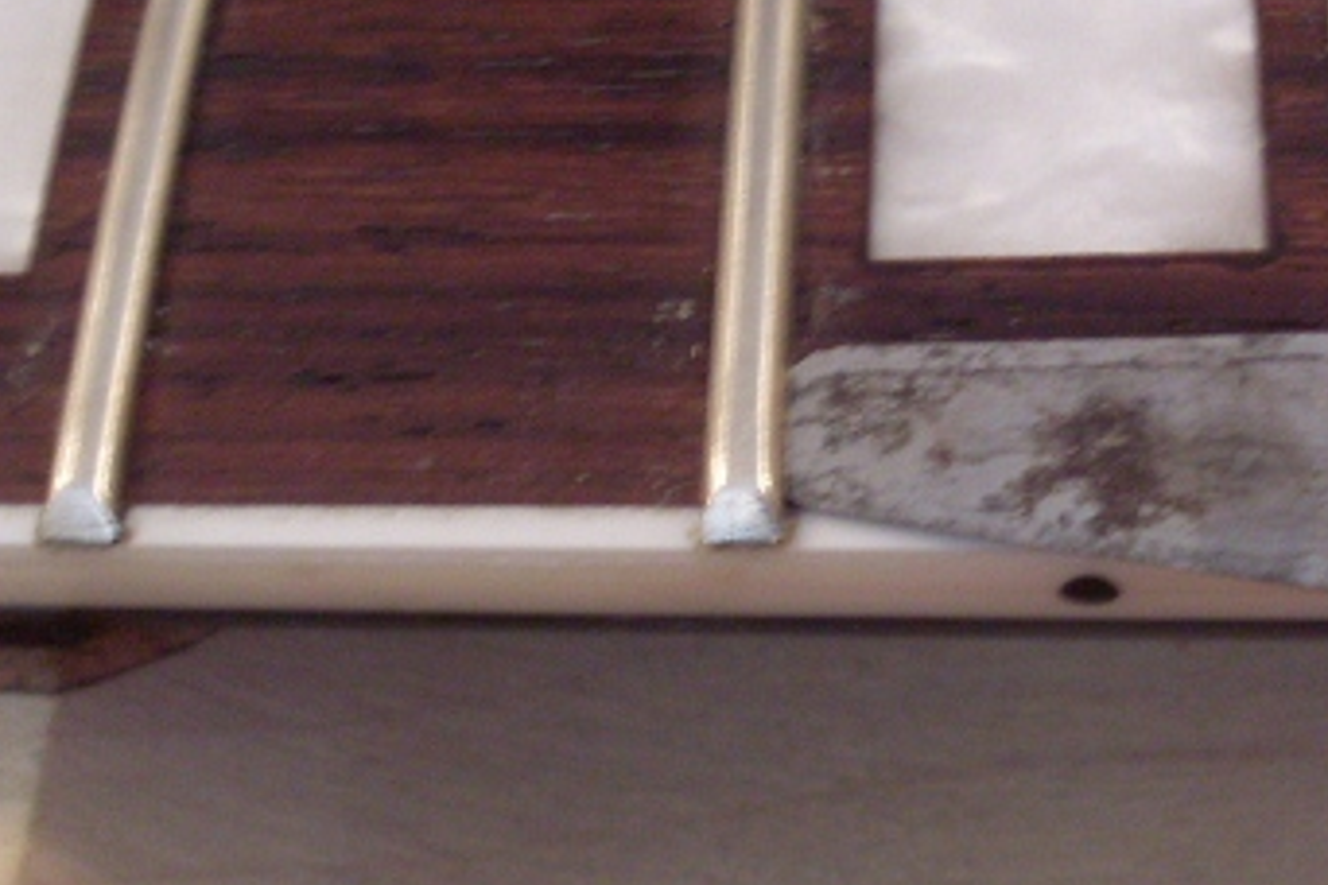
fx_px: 2730
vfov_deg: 18.4
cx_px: 780
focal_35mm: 74
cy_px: 450
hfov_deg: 27.3
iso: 200
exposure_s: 1/15
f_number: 2.8
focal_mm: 6.3
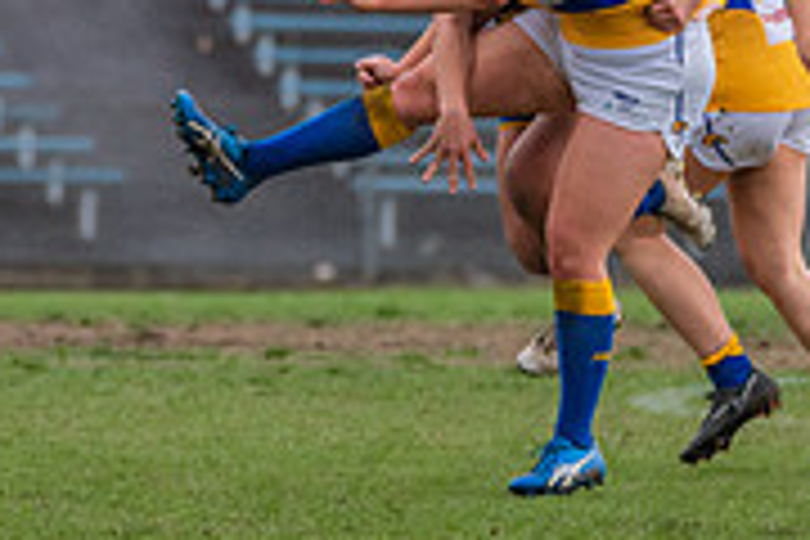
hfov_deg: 1.8
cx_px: 276
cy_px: 53
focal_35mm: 1177
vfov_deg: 1.2
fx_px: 26480
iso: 800
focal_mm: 300
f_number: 6
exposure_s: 1/1250
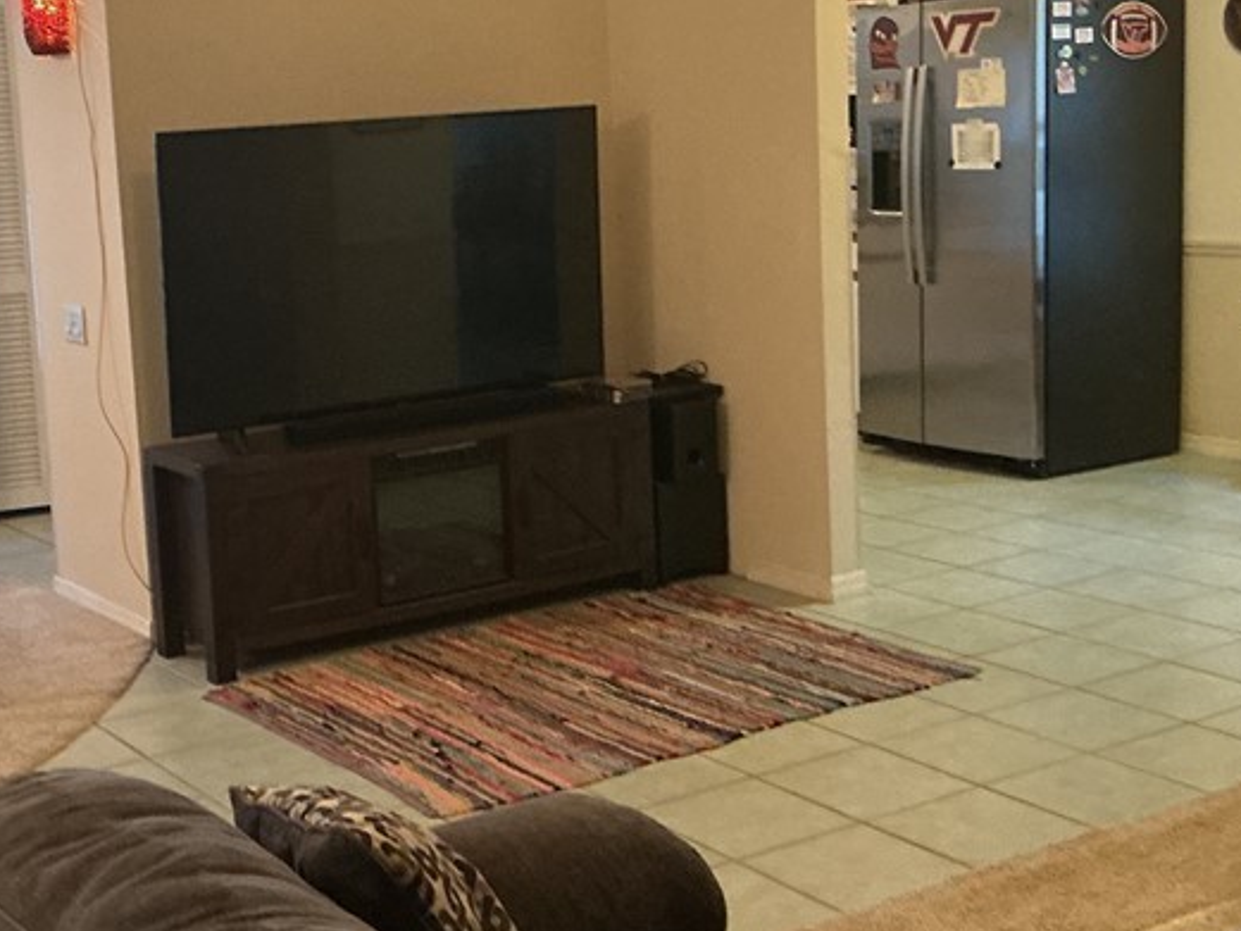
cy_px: 340
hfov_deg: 33.5
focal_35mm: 57
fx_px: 2044
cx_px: 419
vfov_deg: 25.6
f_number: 1.8
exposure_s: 1/40
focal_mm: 3
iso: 200
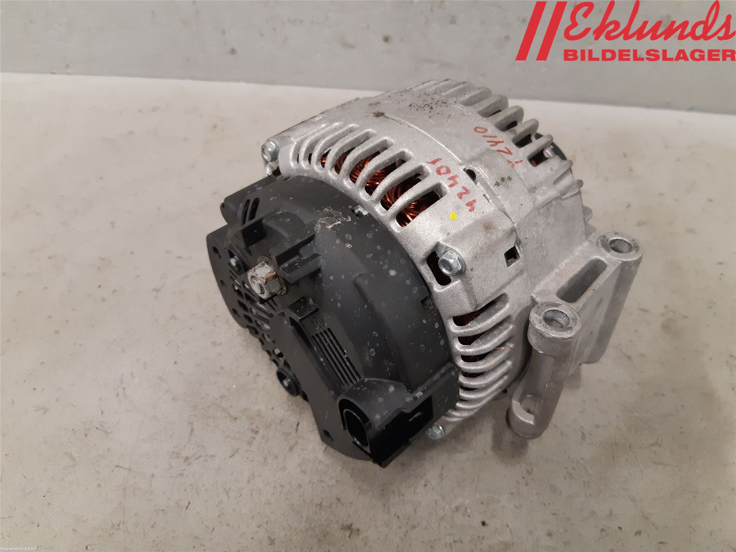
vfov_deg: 53.1
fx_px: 553
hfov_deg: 67.3
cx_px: 368
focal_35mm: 26
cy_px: 276
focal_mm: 3.93
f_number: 1.7
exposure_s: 1/50
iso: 200
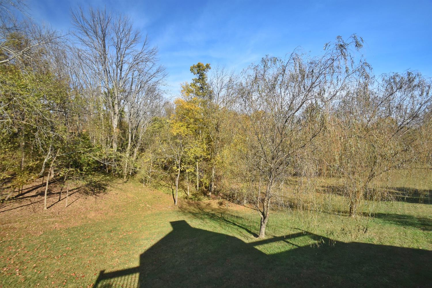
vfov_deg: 77.3
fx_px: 180
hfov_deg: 100.4
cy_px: 144
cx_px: 216
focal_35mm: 15
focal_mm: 10
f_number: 8
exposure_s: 1/500
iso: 560
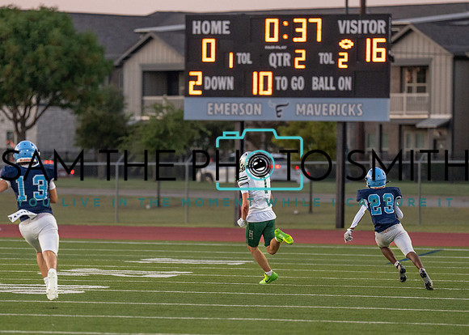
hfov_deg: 5.9
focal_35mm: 341
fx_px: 4547
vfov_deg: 4.2
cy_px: 213
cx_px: 207
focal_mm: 200
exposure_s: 1/1250
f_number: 2.8
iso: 1250
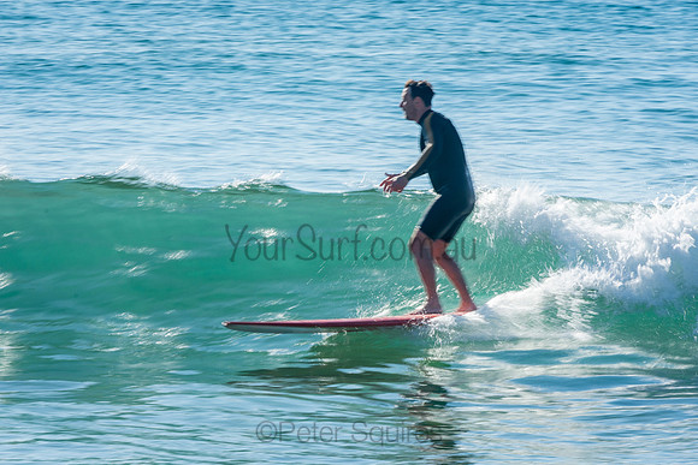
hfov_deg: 3.9
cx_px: 349
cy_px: 232
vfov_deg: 2.6
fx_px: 10181
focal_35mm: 525
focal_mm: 350
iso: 100
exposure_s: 1/50
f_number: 18
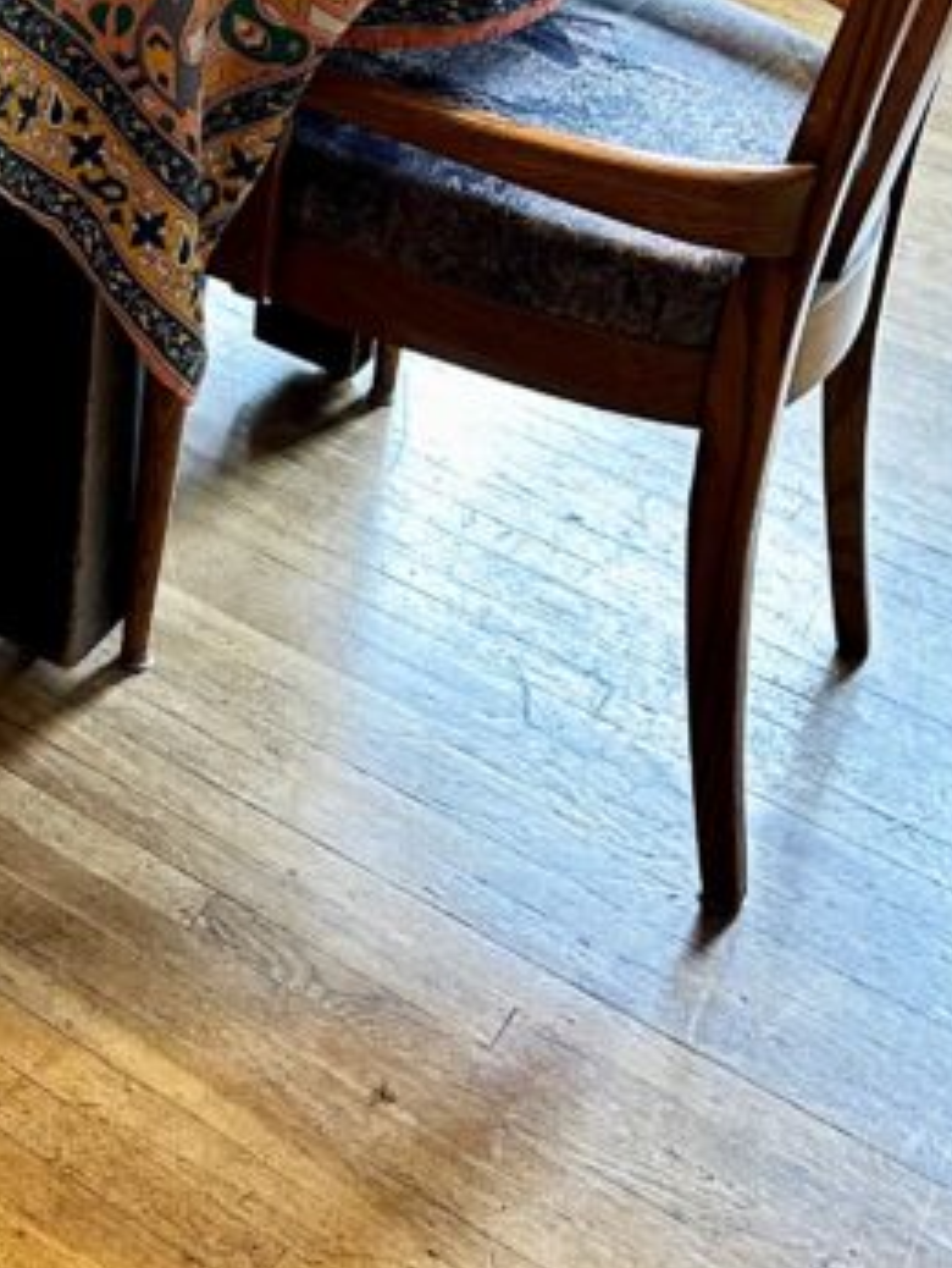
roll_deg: -2.7
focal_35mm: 71
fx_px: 2600
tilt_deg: -12.5
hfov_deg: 19.3
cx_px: -245
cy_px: -594
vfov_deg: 22.7
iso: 250
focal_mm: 6.86
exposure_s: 1/60
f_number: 1.78
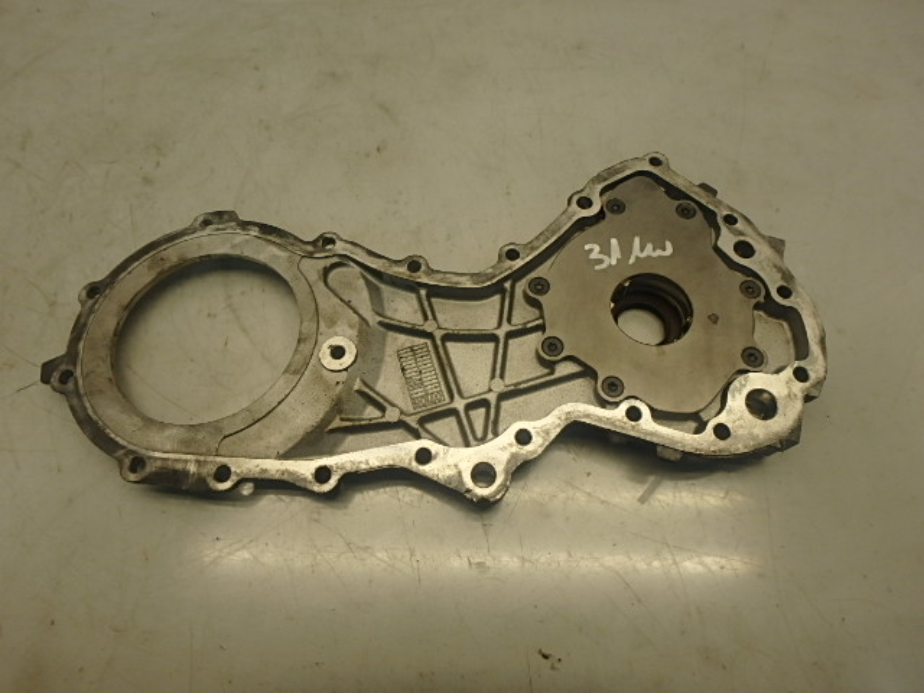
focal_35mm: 21
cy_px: 346
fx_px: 561
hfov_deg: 79.0
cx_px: 462
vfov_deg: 63.4
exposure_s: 1/80
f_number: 3.5
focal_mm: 3.7
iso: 125
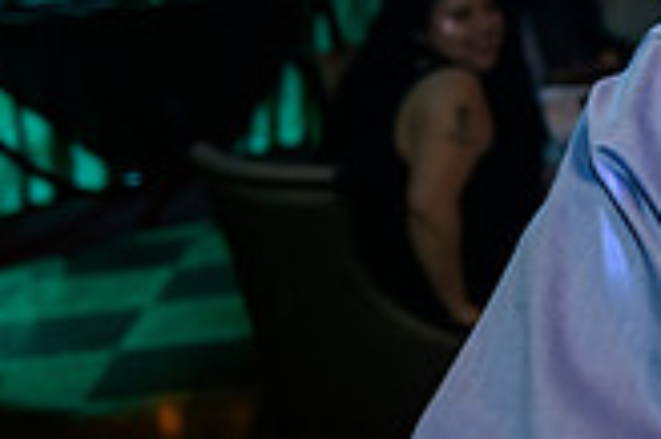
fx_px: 1688
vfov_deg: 14.6
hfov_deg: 18.7
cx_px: 1076
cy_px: 2
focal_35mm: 92
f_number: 3.2
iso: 1600
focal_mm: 26
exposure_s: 1/125
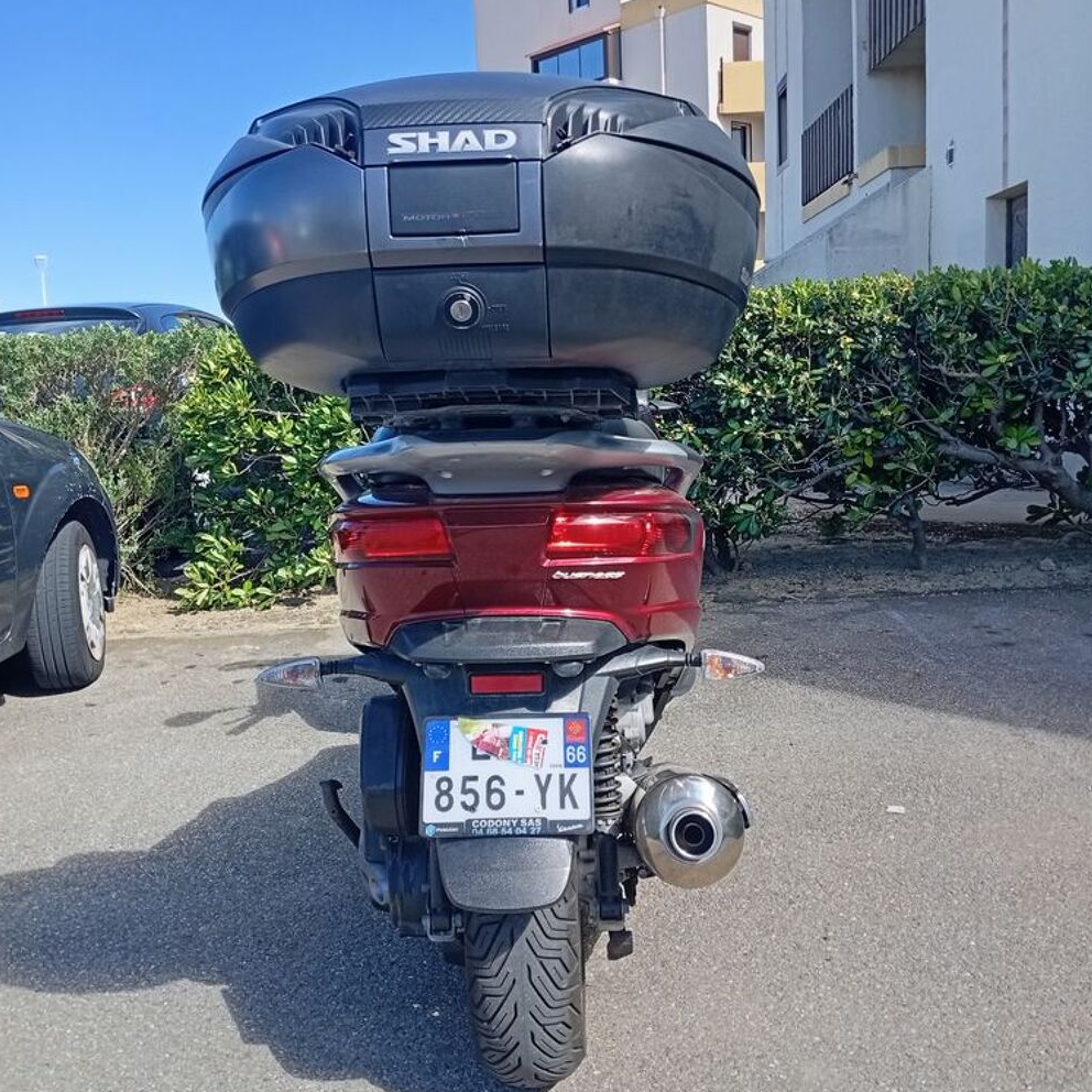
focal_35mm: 32
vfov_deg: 51.1
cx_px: 545
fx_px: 1142
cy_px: 522
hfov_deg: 51.1
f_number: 1.8
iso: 50
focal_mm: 3.98
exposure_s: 1/187
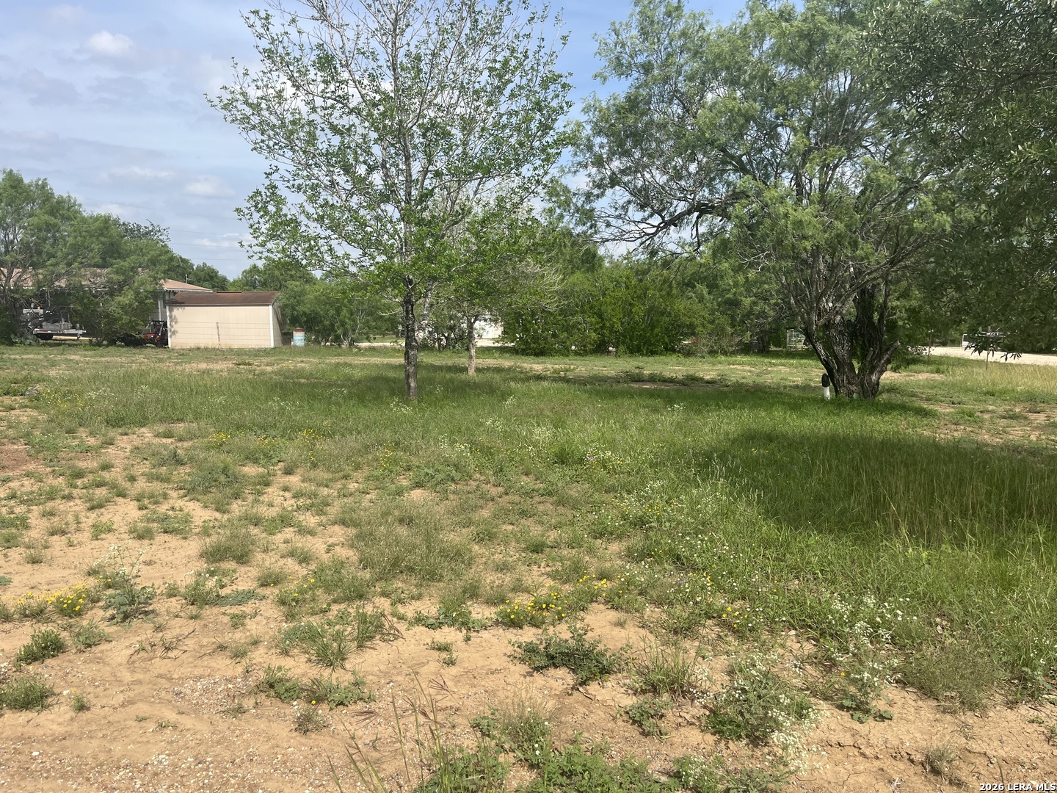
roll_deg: +0.1
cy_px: 396
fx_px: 794
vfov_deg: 53.1
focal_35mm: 26
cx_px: 528
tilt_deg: -6.3
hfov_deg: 67.3
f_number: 1.6
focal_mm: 5.1
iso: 50
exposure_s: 1/3521
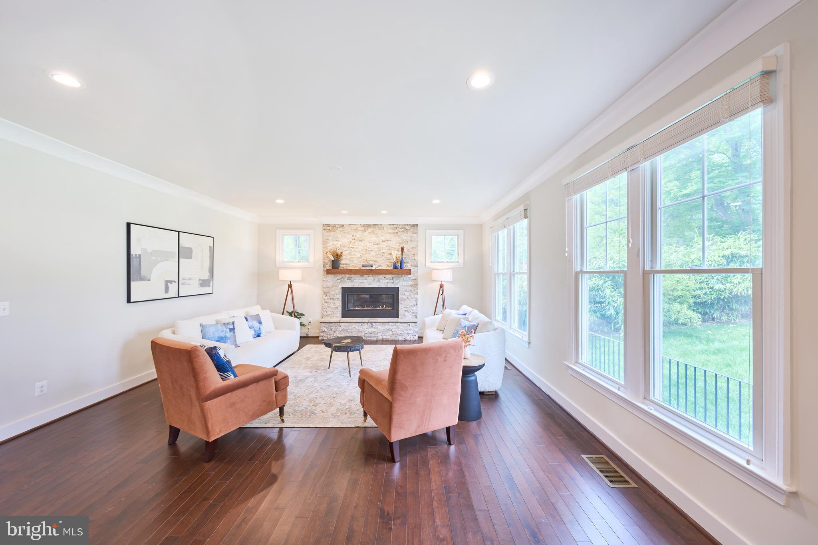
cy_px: 272
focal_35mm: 12
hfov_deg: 112.6
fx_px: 273
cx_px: 409
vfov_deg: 90.0
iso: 400
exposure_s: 1/250
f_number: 7.1
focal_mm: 12
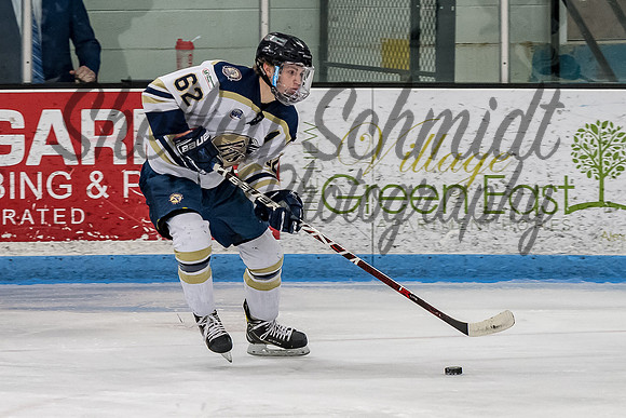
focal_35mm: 541
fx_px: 9410
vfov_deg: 2.5
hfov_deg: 3.8
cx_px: 267
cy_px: 148
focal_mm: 195
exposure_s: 1/800
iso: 2000
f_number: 3.2
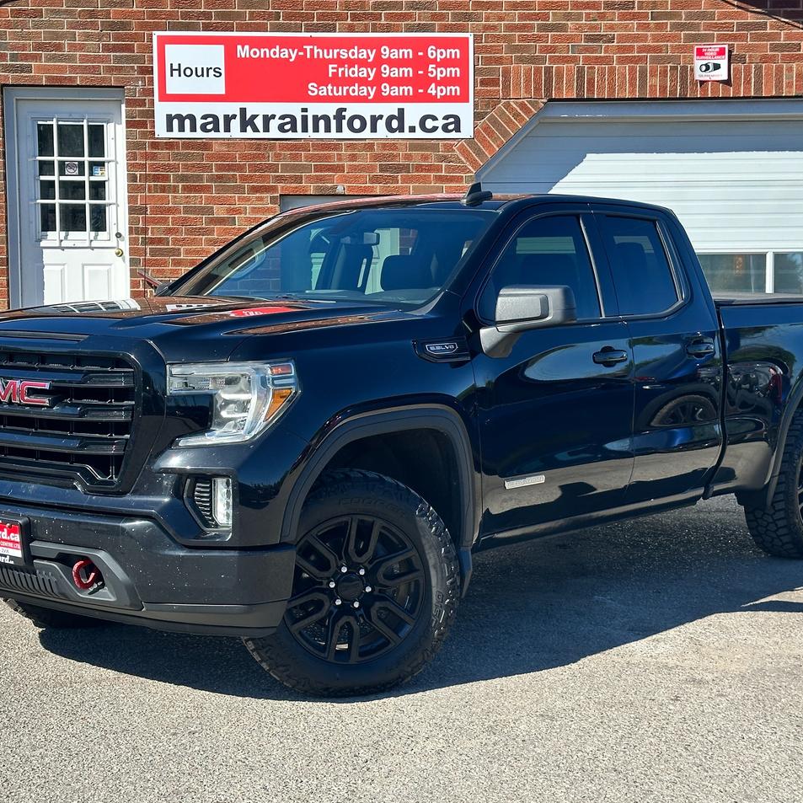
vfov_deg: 30.0
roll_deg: +0.6
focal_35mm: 57
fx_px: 1496
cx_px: 404
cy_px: 404
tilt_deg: -3.6
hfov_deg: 30.0
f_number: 1.78
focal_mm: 6.86
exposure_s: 1/1815
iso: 64
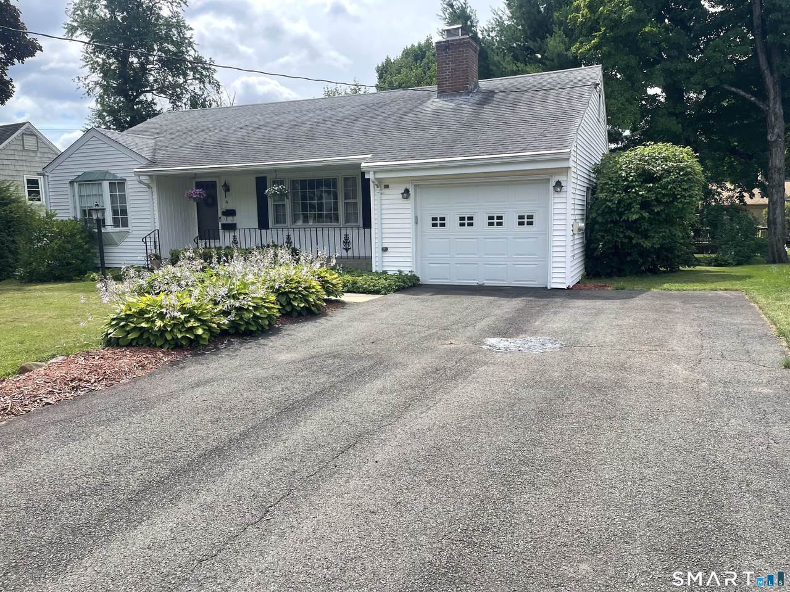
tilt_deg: -7.5
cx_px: 395
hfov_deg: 67.3
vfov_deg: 53.1
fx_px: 593
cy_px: 296
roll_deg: +1.6
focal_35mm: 26
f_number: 1.6
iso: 32
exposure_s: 1/1742
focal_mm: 4.2
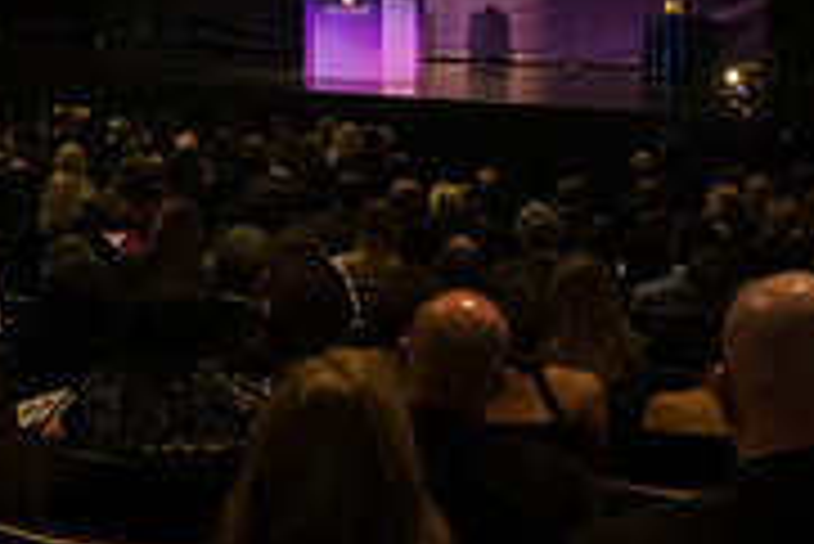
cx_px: 171
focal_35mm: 77
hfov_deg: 25.9
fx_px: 1742
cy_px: -52
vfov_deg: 17.2
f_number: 3.2
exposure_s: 1/60
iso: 3200
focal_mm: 24
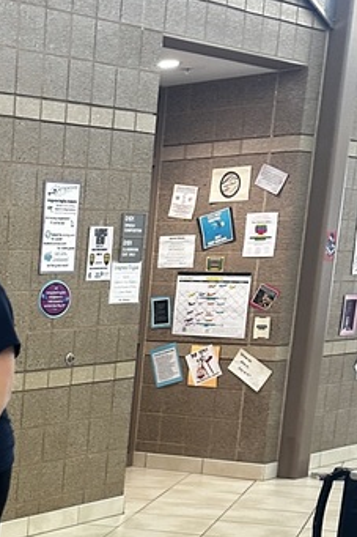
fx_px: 1117
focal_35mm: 75
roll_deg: -0.1
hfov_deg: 16.2
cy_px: 602
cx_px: -220
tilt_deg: -14.7
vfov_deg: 25.0
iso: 160
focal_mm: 6.86
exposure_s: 1/60
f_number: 1.78
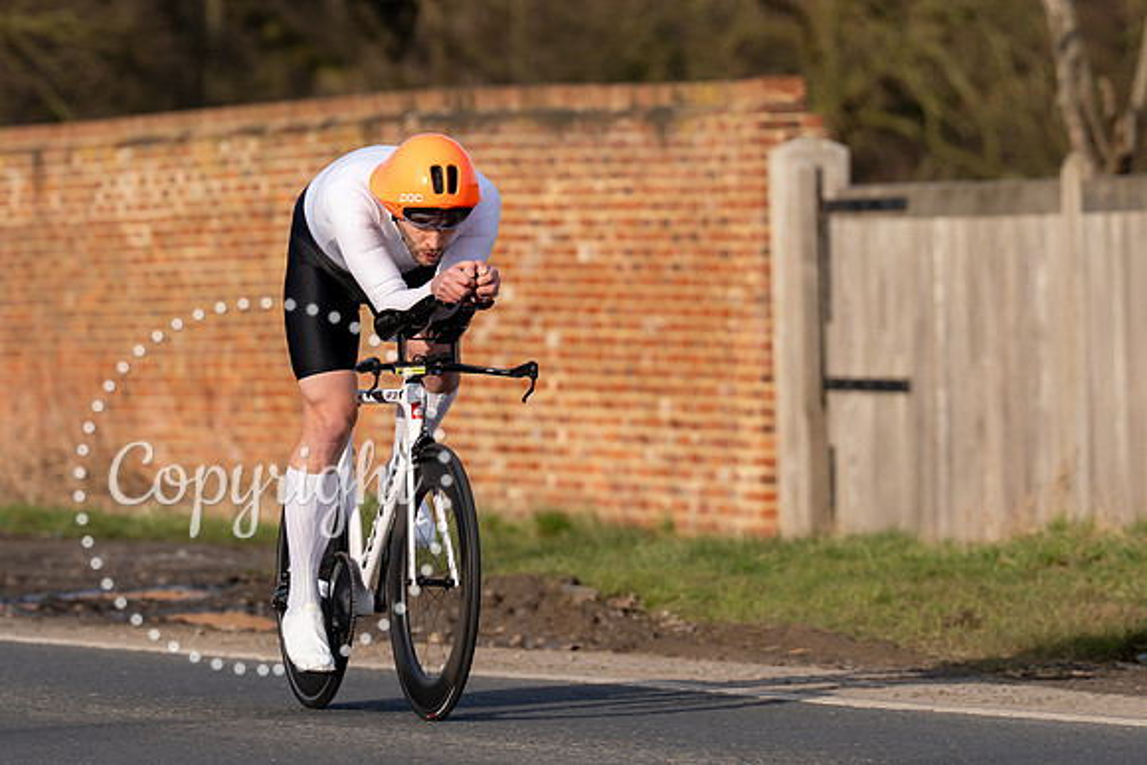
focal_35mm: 323
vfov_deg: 4.3
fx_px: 10297
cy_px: 290
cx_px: 362
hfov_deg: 6.4
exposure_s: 1/800
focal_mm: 176
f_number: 4
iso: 100
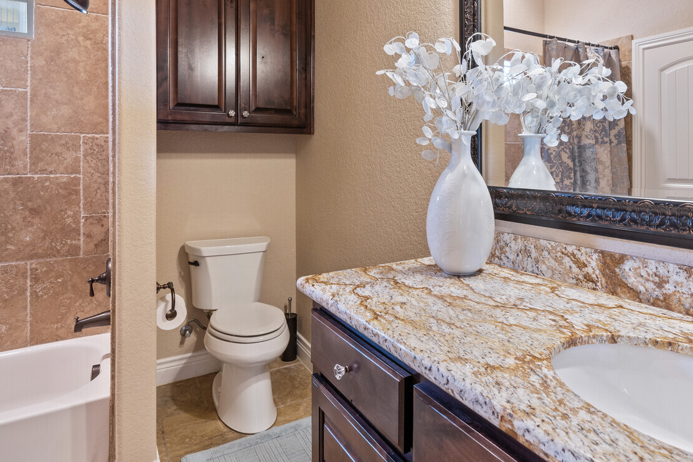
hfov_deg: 75.5
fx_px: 443
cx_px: 404
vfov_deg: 54.2
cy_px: 161
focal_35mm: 23
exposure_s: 1/1.67
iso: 400
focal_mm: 16
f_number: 7.1
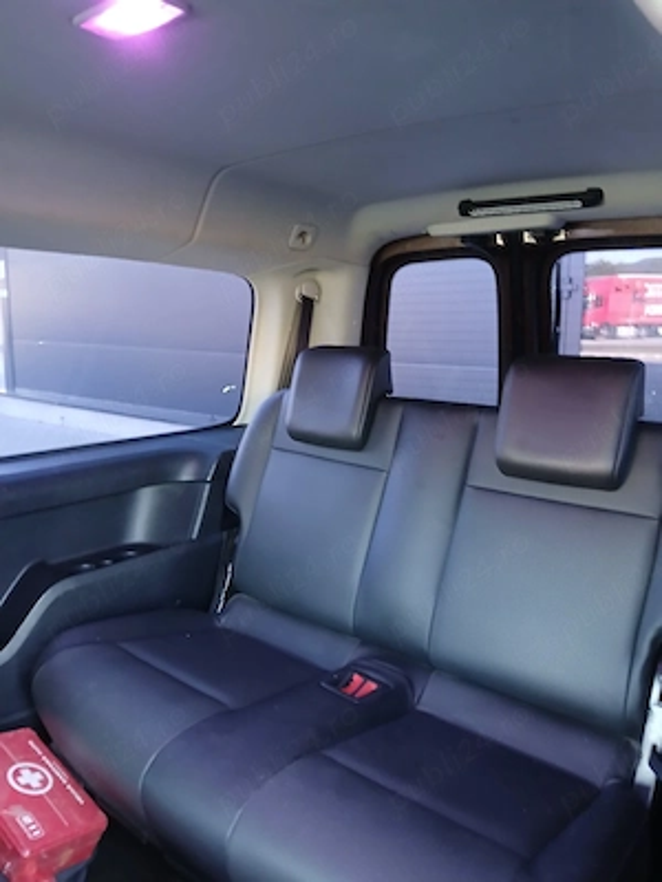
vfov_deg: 67.3
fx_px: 663
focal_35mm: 26
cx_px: 331
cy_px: 441
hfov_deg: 53.1
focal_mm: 3.98
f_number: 1.8
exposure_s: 1/25
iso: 400
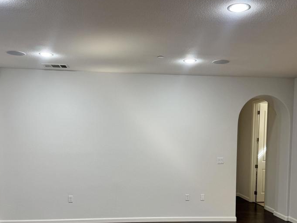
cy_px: 155
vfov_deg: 39.0
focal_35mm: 36
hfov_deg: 51.4
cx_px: 154
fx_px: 309
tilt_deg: -4.0
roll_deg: -0.7
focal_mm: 6.76
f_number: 1.78
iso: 100
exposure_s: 1/60
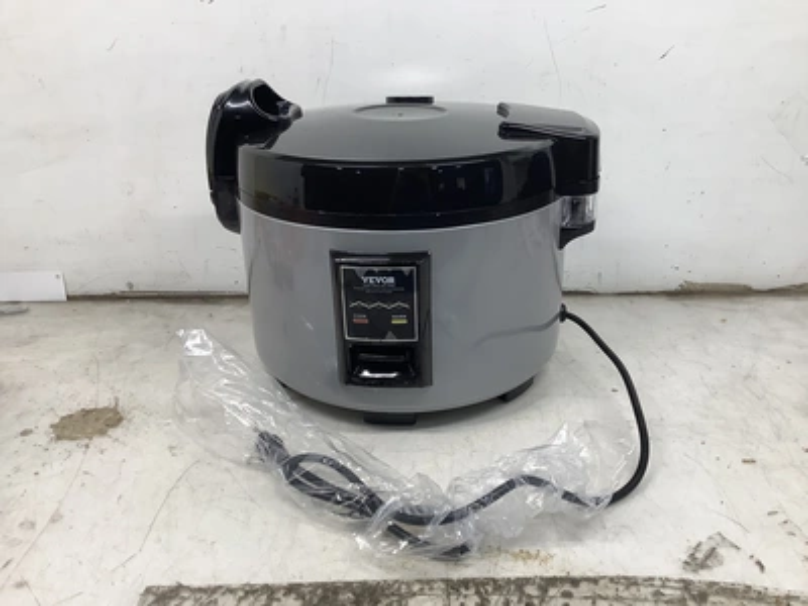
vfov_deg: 45.4
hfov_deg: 58.4
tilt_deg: -25.0
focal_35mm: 31
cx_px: 404
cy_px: 303
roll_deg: +0.4
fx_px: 724
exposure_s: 1/120
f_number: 2.4
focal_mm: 3.3
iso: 80
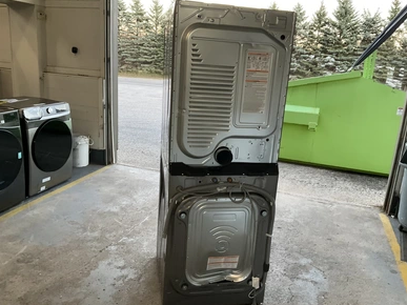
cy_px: 149
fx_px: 353
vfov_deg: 46.8
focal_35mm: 30
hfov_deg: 60.0
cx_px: 206
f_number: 1.8
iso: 125
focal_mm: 3
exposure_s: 1/60
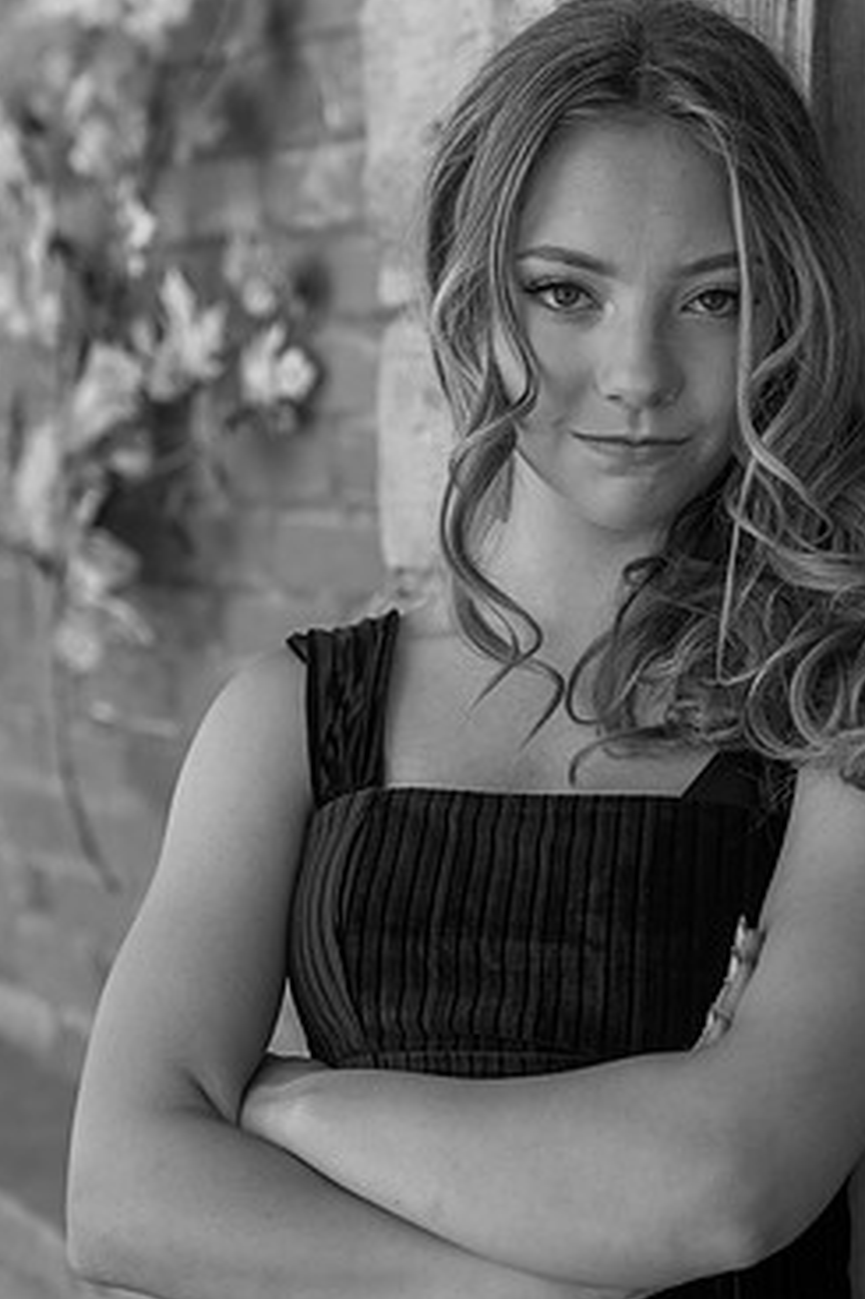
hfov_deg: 16.6
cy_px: 727
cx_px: 505
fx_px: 2958
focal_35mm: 82
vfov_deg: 24.8
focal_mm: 67
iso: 100
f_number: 4
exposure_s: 1/200
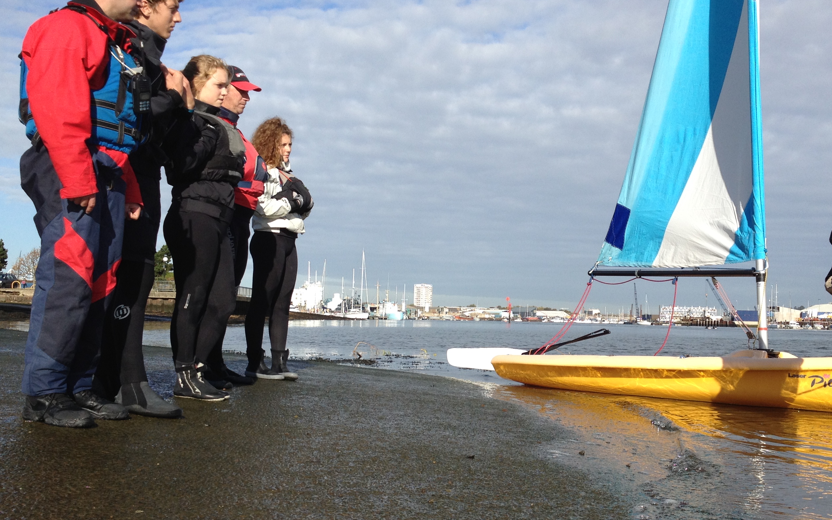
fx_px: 1088
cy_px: 276
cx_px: 488
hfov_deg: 41.7
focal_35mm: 48
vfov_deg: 26.9
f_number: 2.4
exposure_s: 1/1623
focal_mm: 4.28
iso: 50
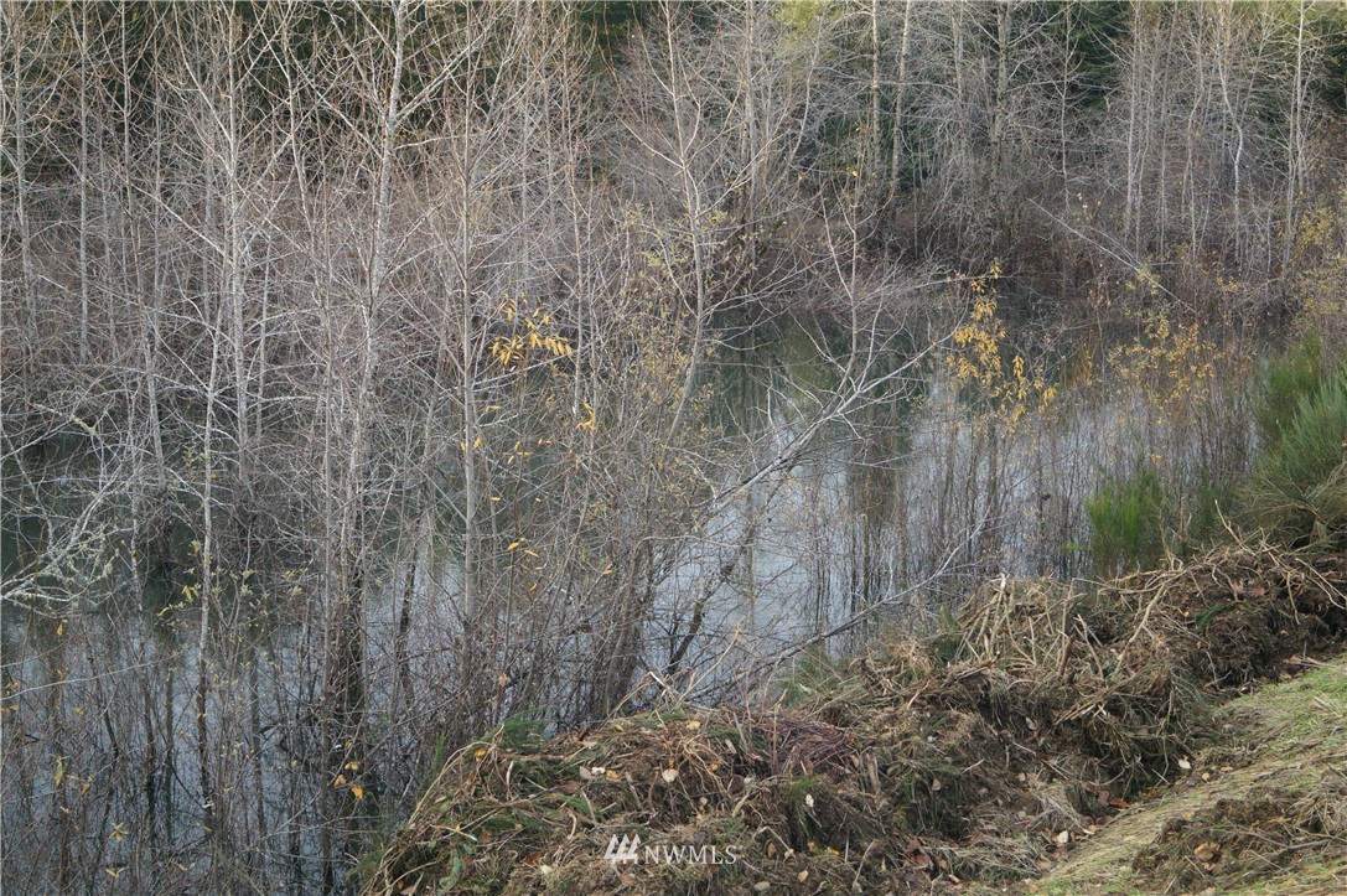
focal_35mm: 45
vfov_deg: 29.8
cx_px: 674
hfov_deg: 43.6
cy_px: 448
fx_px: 1682
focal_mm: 30
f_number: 4.5
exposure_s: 1/160
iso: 1000
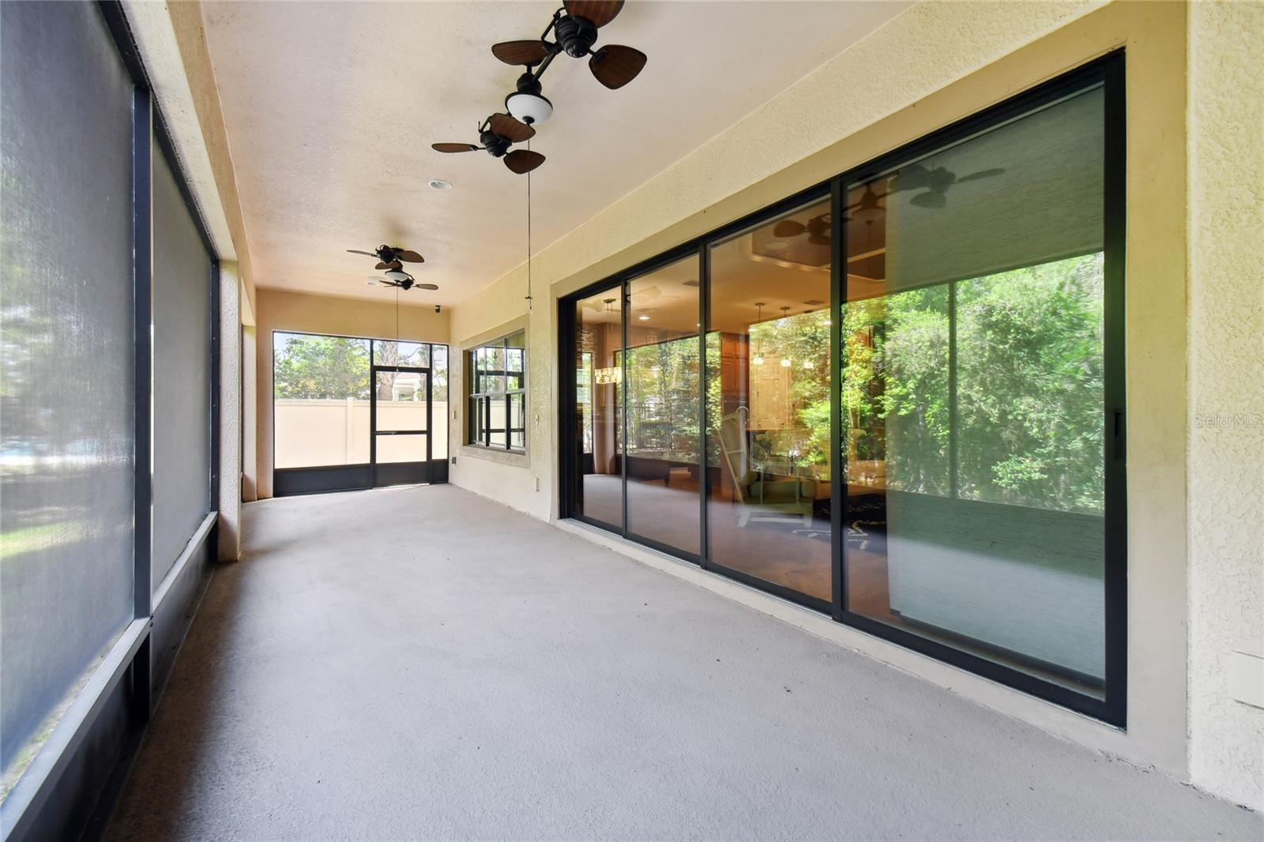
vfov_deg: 77.3
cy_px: 421
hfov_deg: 100.4
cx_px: 632
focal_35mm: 15
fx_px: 527
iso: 100
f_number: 7.1
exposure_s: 1/10
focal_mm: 10
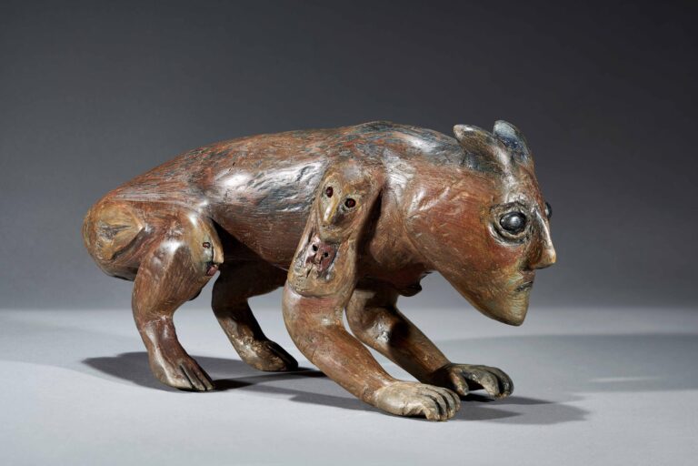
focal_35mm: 85
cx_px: 349
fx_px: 1648
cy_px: 233
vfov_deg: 16.1
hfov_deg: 23.9
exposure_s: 1/125
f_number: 13
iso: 50
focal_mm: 85
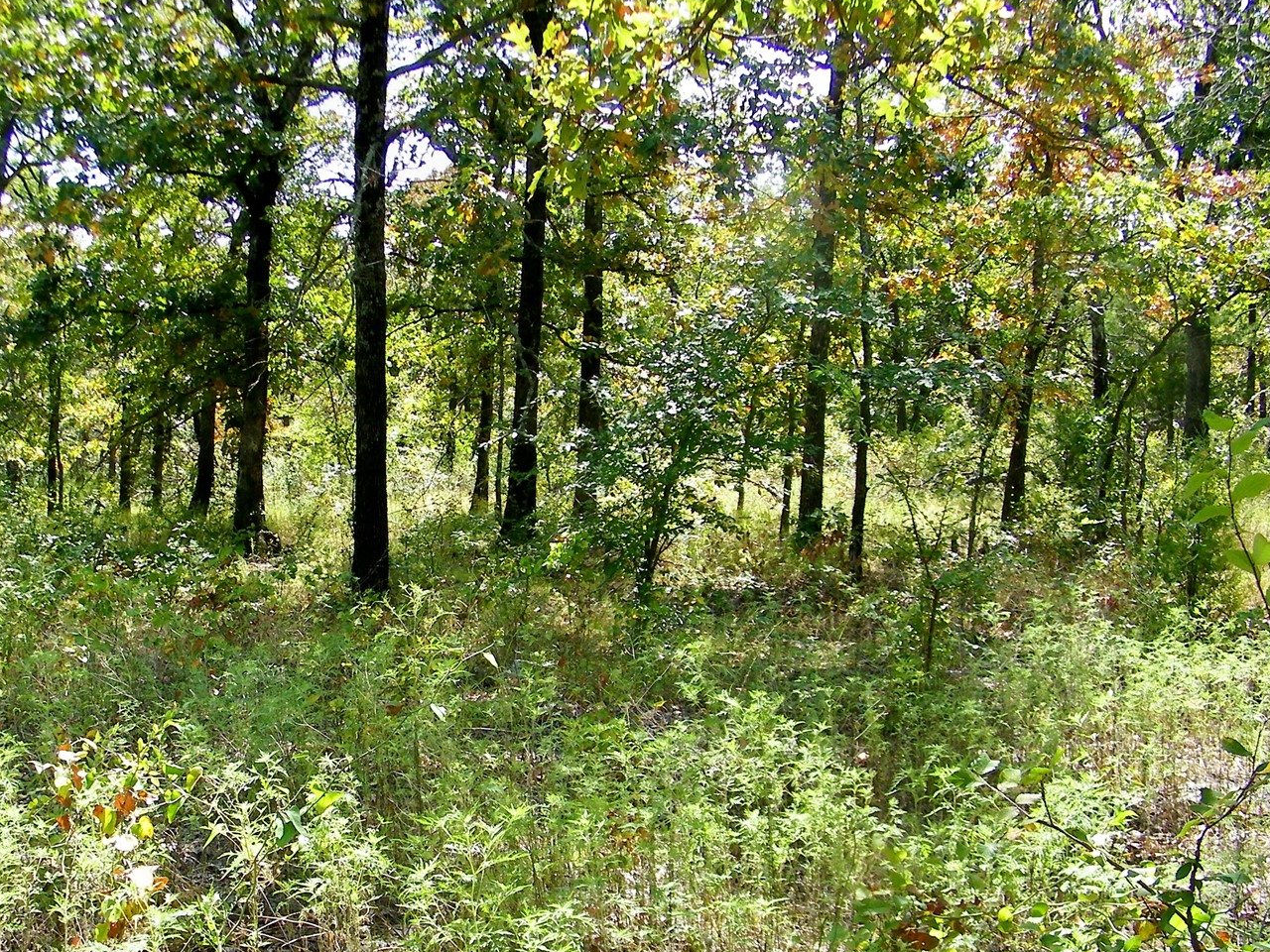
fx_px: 1541
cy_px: 640
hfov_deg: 44.1
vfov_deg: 34.0
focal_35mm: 42
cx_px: 421
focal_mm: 5
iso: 80
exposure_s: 1/250
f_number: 3.5
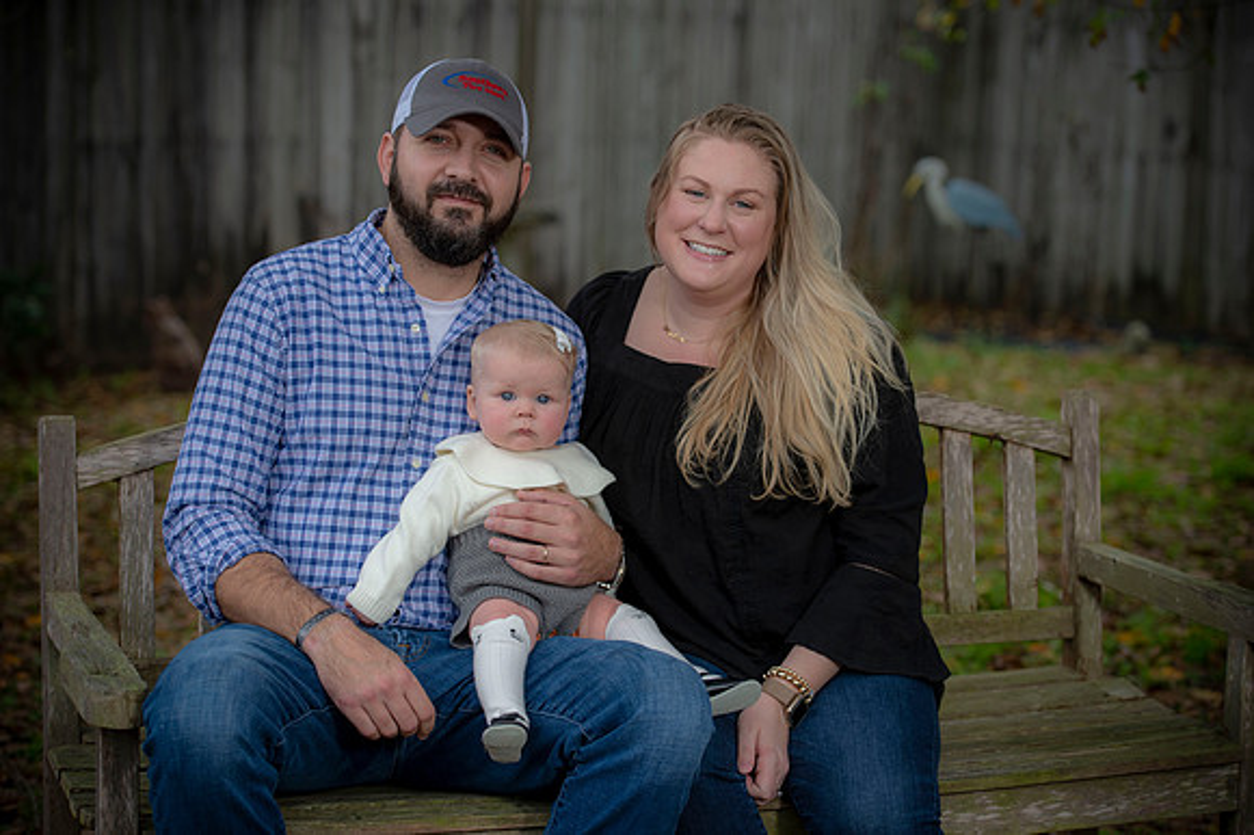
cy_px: 418
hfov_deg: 23.9
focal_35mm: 85
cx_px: 627
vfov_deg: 16.1
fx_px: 2959
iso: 160
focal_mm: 85
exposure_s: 1/200
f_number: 3.5
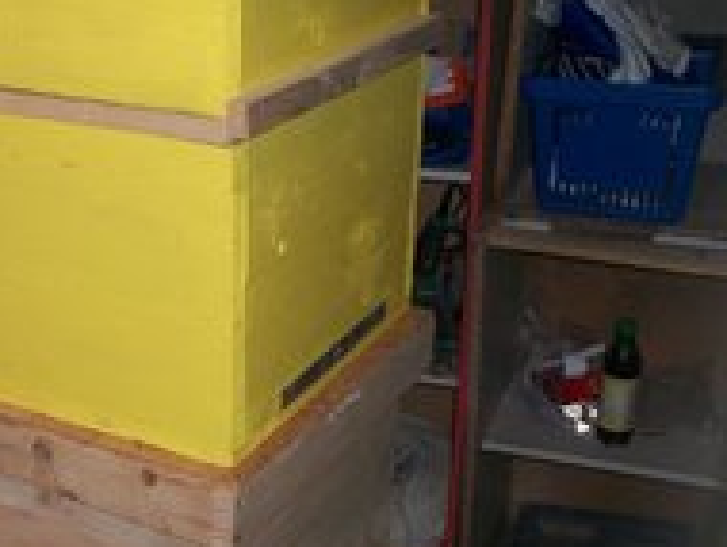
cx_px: 111
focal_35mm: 59
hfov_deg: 31.5
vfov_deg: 24.5
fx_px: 1241
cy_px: 427
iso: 80
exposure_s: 1/30
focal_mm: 5.7
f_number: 2.9
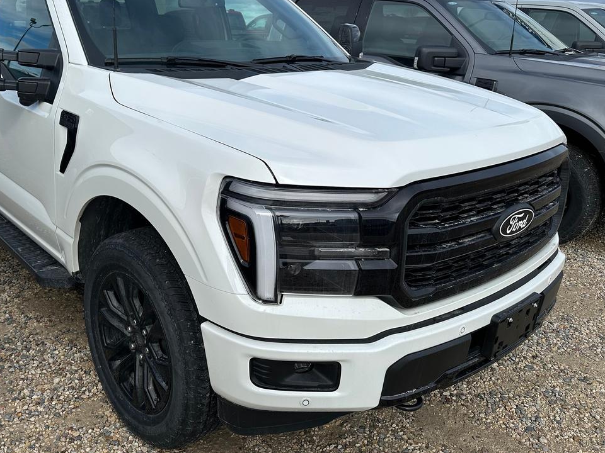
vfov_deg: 44.0
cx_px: 216
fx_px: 559
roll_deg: +0.2
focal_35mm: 32
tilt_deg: -15.2
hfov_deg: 55.9
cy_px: 189
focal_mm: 6.86
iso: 80
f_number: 1.78
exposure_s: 1/4545
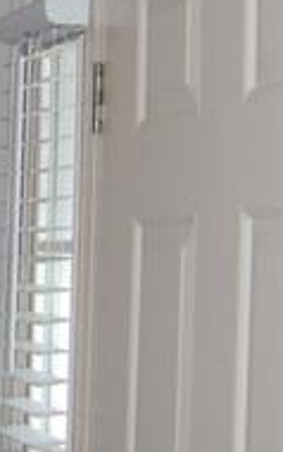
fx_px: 1368
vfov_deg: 18.8
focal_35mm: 111
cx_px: -319
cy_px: 255
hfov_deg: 10.6
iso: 400
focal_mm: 18
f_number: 3.5
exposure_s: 1/60
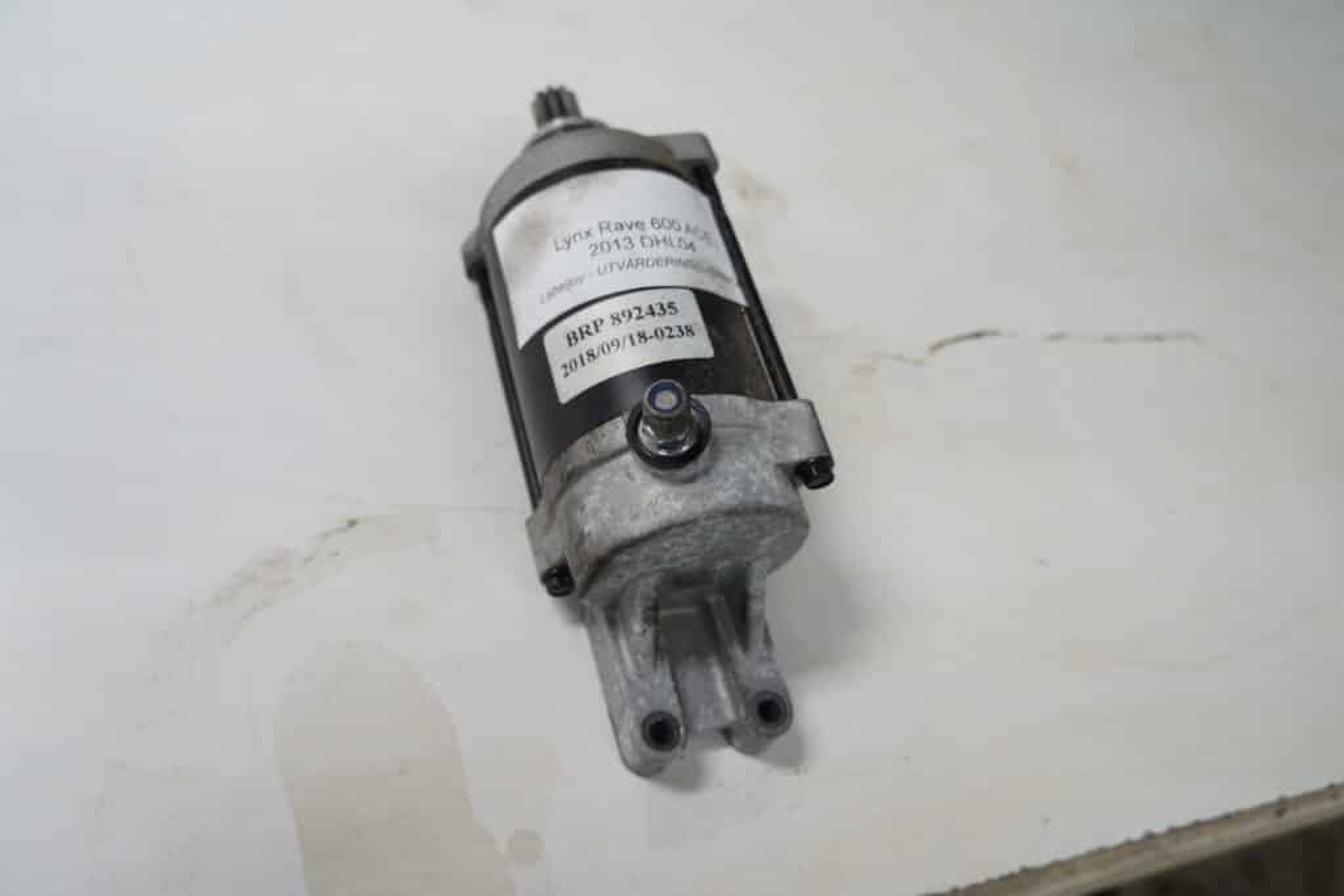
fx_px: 1008
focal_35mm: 27
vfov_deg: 47.9
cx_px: 672
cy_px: 448
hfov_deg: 67.4
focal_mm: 18
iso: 200
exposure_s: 1/60
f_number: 4
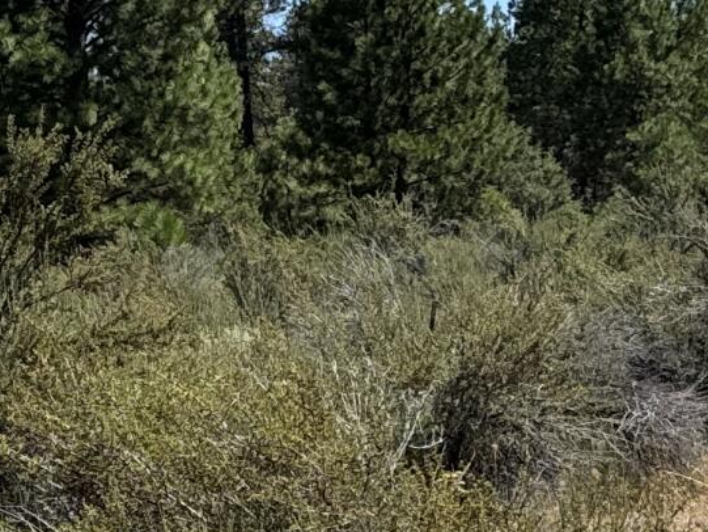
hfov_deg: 14.3
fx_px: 2721
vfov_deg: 11.1
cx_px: -154
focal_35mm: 133
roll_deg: +1.1
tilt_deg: -3.5
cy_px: 342
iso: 80
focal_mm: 6.76
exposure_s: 1/3413
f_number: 1.78
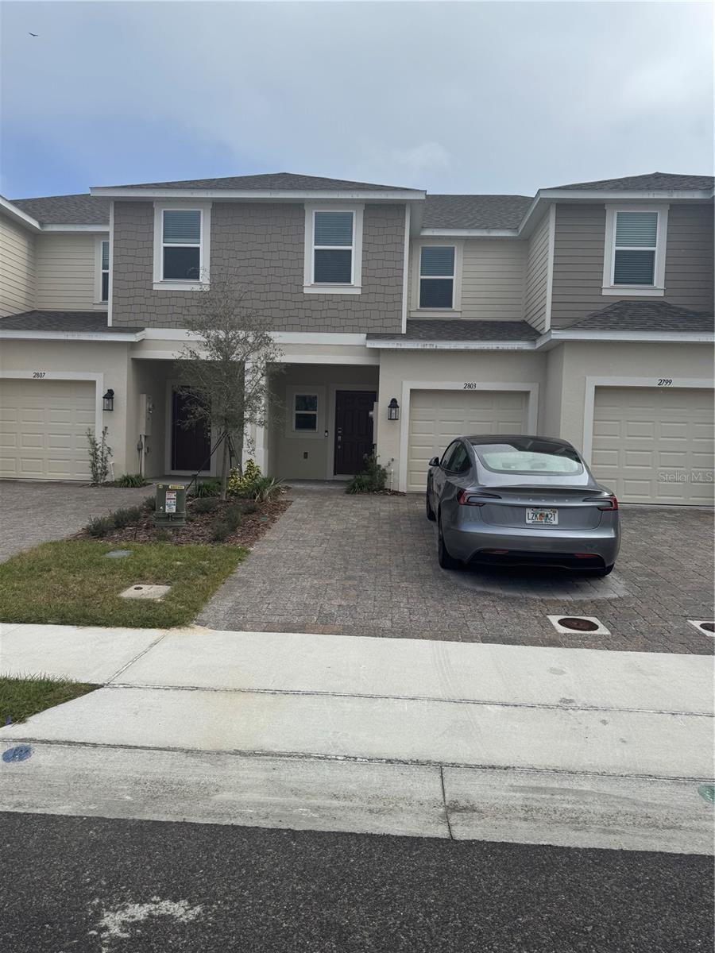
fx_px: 661
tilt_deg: +0.7
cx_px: 358
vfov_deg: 71.6
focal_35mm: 24
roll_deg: -0.4
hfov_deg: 56.8
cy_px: 476
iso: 80
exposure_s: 1/6410
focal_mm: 6.76
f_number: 1.78
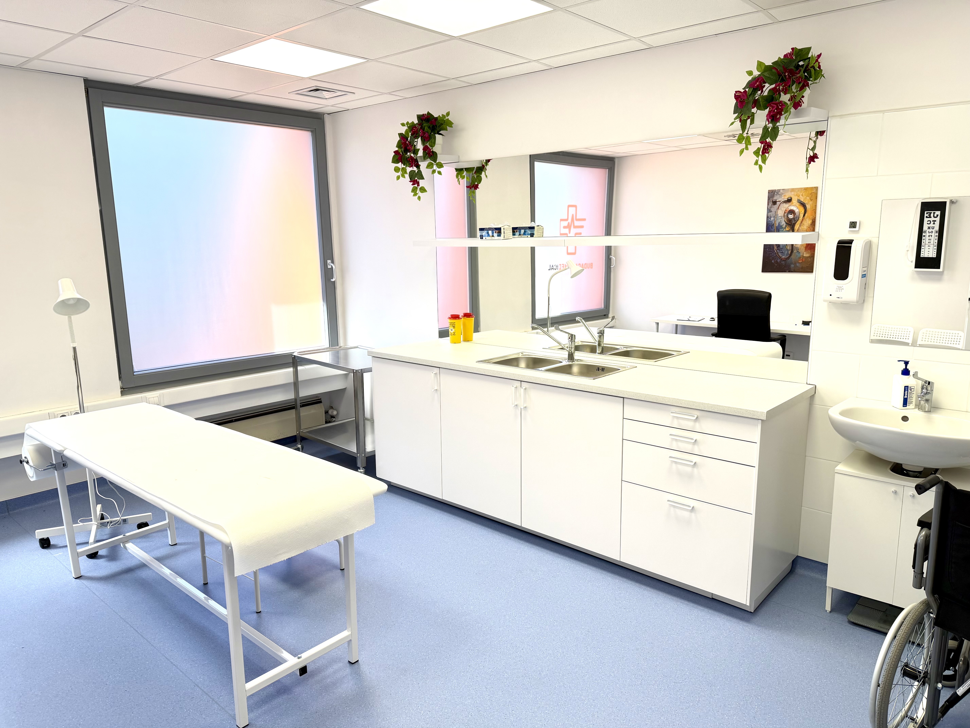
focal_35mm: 24
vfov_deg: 56.8
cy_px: 364
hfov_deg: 71.6
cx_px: 485
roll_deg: +0.7
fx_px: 673
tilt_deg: -11.0
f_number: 1.78
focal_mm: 6.76
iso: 64
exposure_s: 1/121
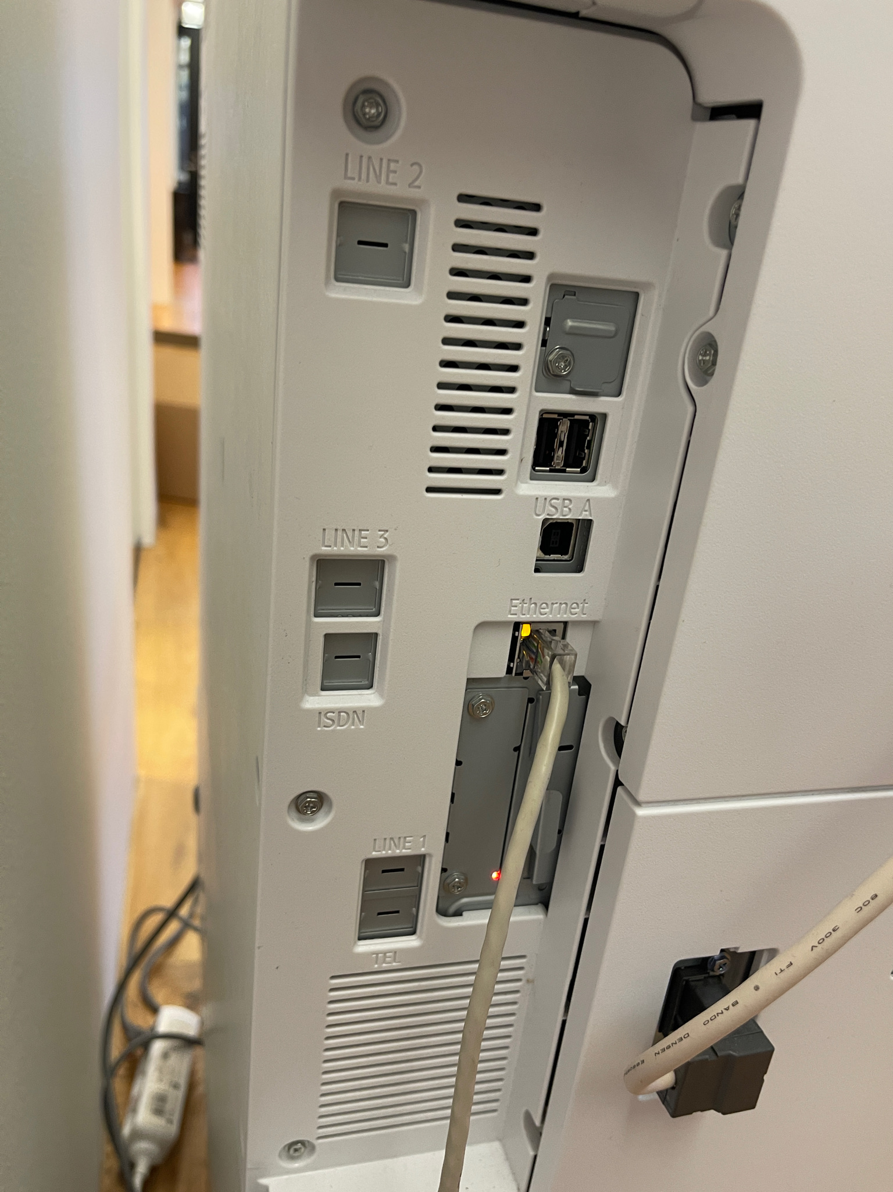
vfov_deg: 67.3
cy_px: 596
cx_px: 446
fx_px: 895
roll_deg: -6.2
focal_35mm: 26
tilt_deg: -24.6
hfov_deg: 53.0
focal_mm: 5.1
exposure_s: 1/50
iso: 160
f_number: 1.6
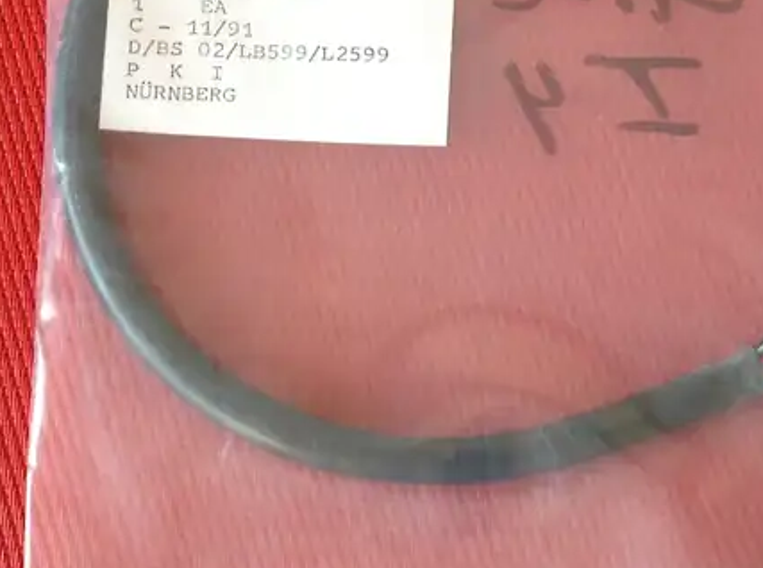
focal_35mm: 82
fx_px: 1803
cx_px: 445
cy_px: 300
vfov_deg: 17.9
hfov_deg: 23.9
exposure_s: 1/20
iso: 50
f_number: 2.4
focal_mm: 4.28
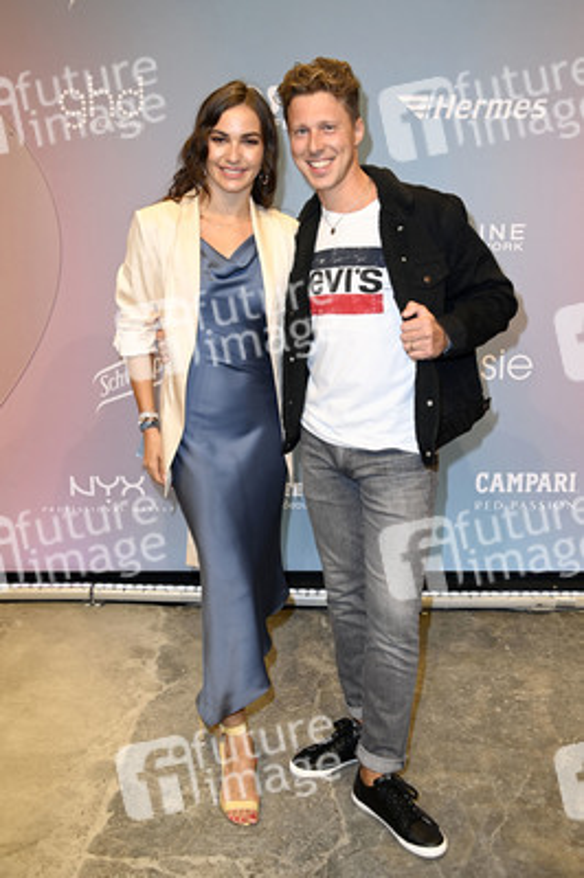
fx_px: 877
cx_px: 292
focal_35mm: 36
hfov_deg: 36.8
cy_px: 439
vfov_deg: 53.2
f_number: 5.6
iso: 400
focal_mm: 36
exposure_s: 1/160
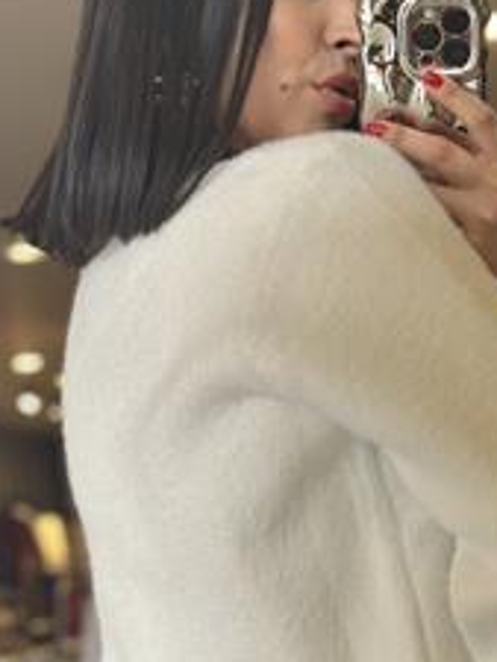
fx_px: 1683
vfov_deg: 21.8
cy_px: 590
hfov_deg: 16.8
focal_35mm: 88
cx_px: 288
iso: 100
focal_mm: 6.86
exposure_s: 1/171
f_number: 1.78
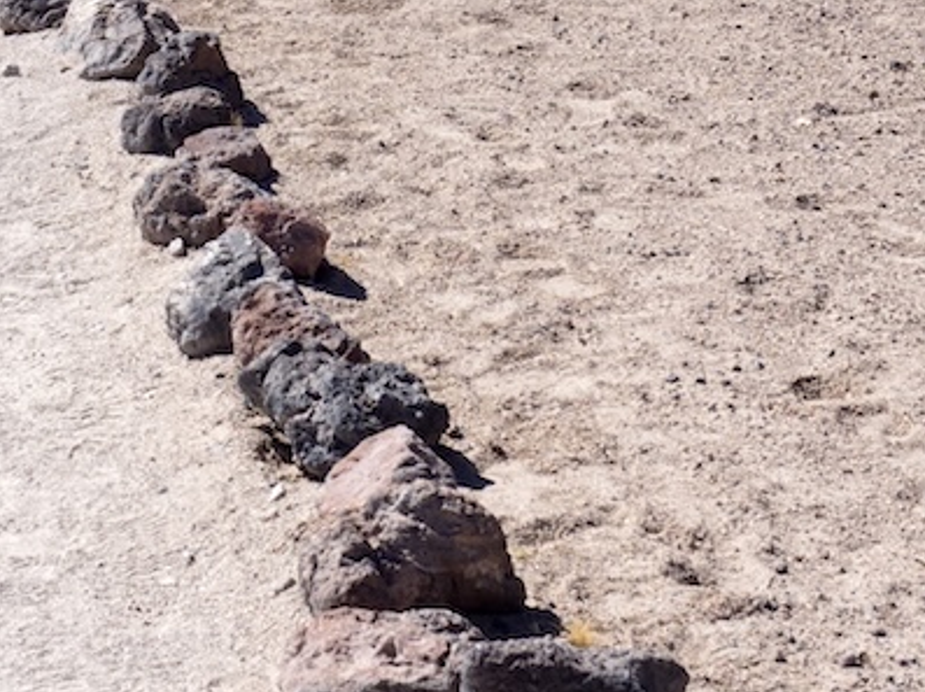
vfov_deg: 12.4
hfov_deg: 17.0
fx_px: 3070
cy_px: -224
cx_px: 238
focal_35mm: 115
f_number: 7.1
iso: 200
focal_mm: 19
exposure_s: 1/200
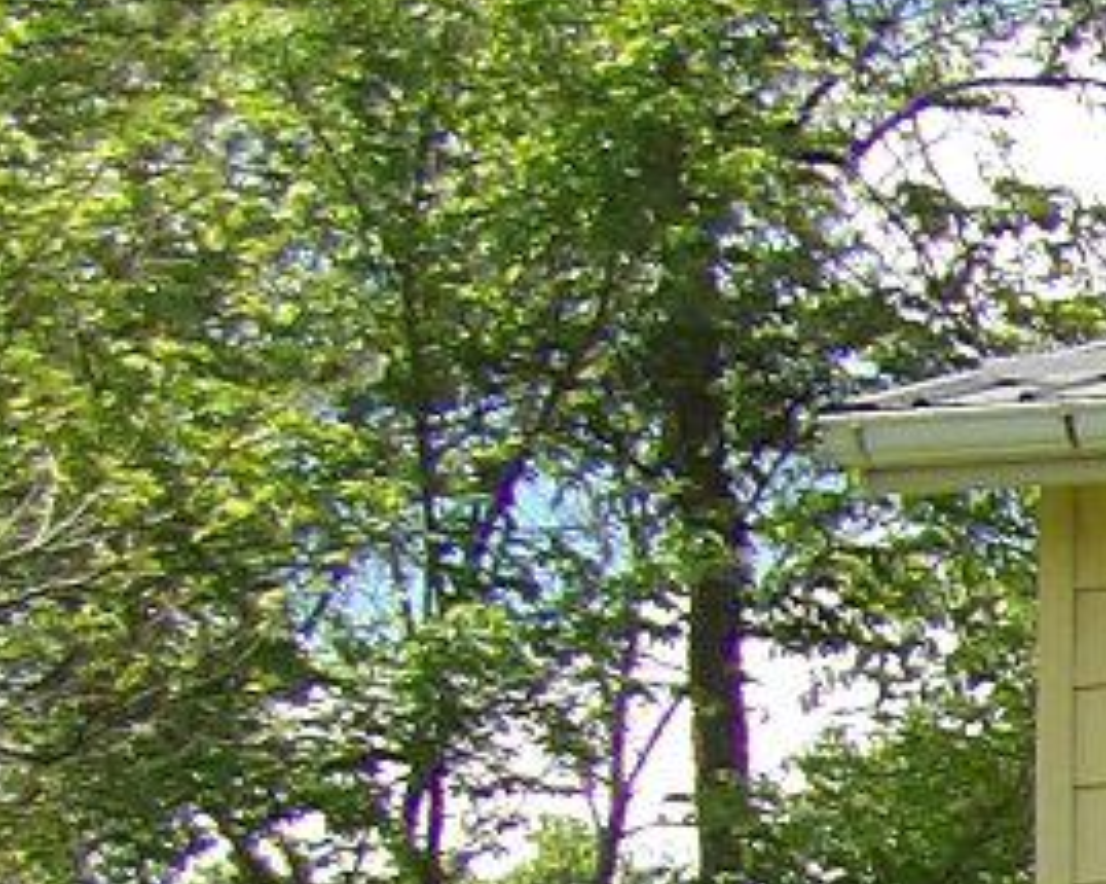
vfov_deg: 5.2
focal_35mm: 290
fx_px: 9489
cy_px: 2179
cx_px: 3441
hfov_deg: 6.1
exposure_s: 1/654
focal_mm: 7
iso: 100
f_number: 3.2
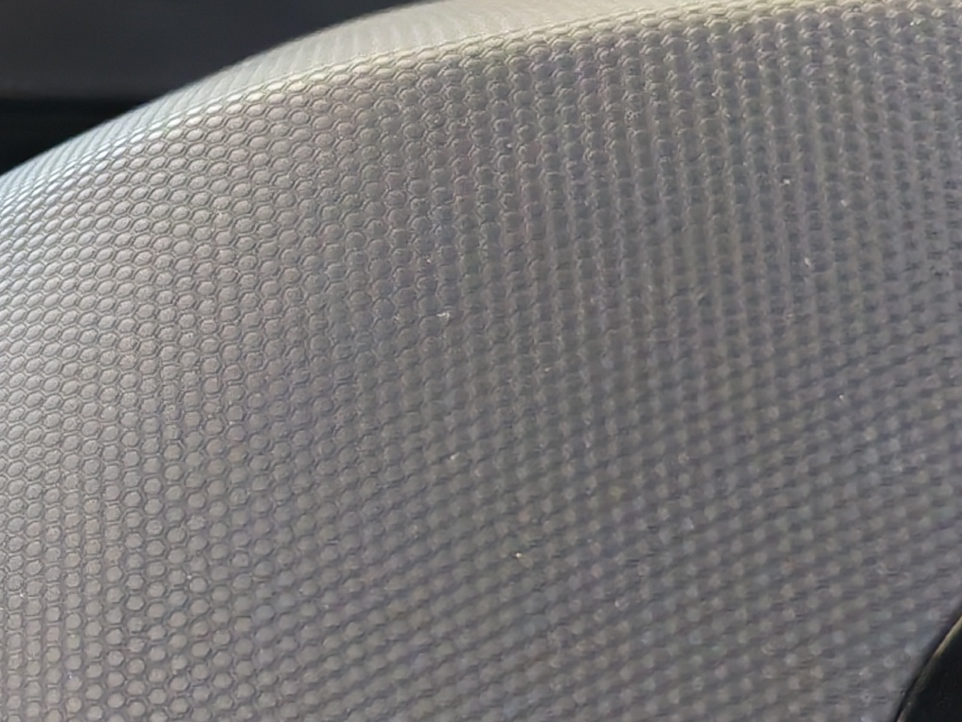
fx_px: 3696
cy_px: 791
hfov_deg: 13.5
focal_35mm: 133
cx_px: -691
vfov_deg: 11.0
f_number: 1.9
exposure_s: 1/100
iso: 1000
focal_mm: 6.12
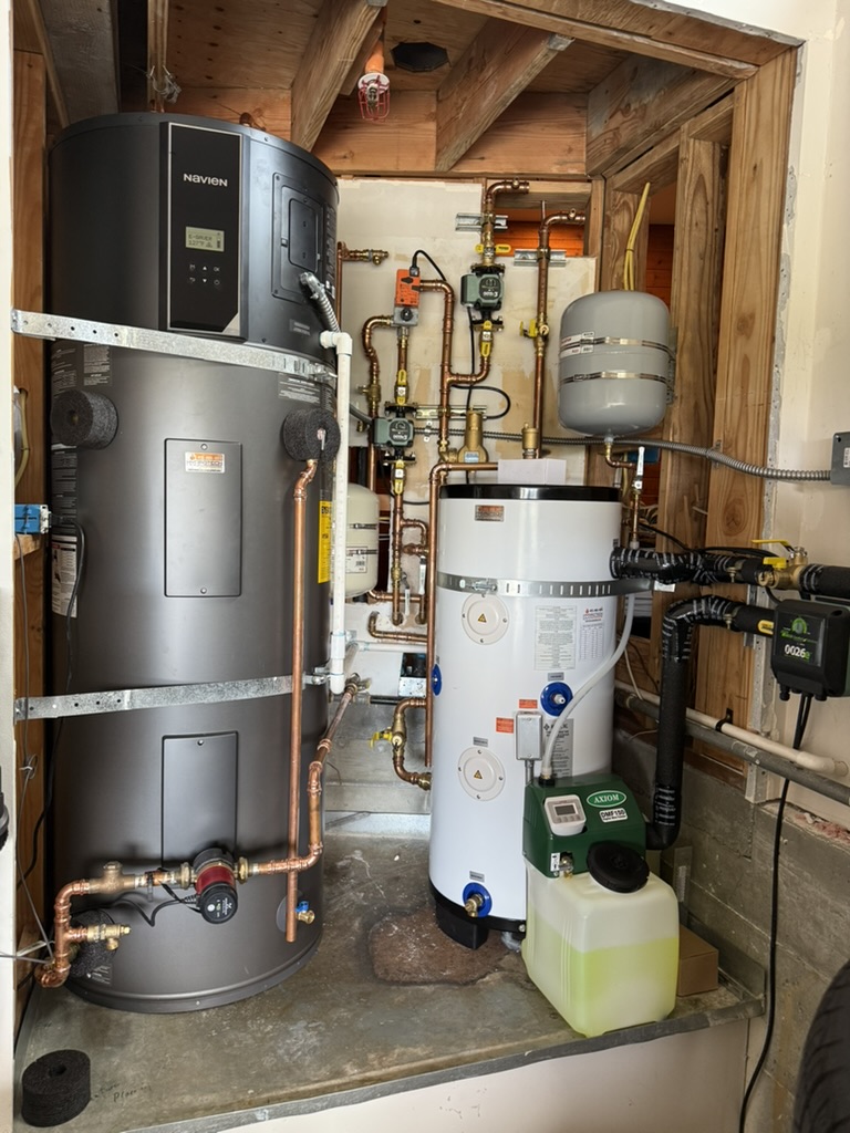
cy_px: 566
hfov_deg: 56.8
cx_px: 425
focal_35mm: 24
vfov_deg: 71.6
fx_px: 786
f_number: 1.78
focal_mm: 6.76
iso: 200
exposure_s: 1/83
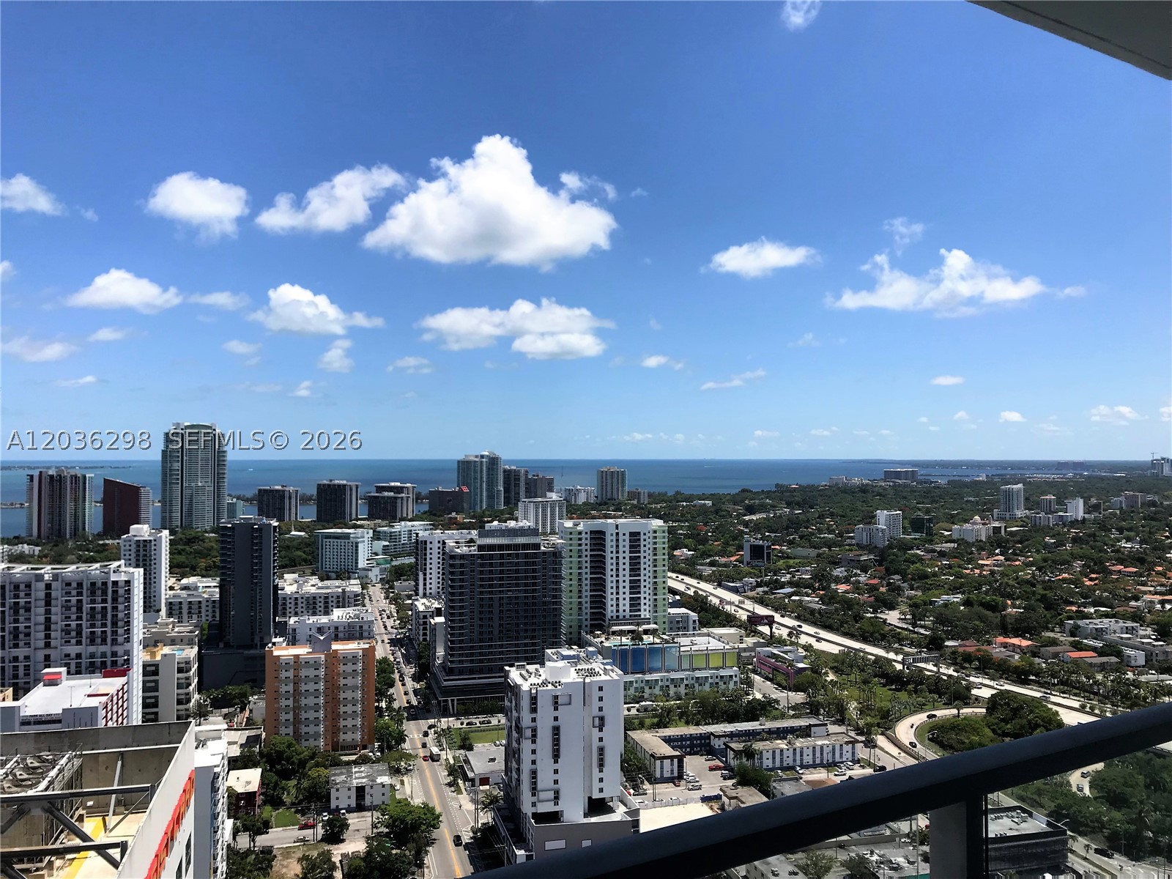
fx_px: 948
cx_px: 586
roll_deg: -0.1
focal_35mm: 28
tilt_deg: +1.8
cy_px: 440
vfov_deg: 49.7
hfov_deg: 63.4
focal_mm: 3.99
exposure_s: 1/3831
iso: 20
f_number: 1.8
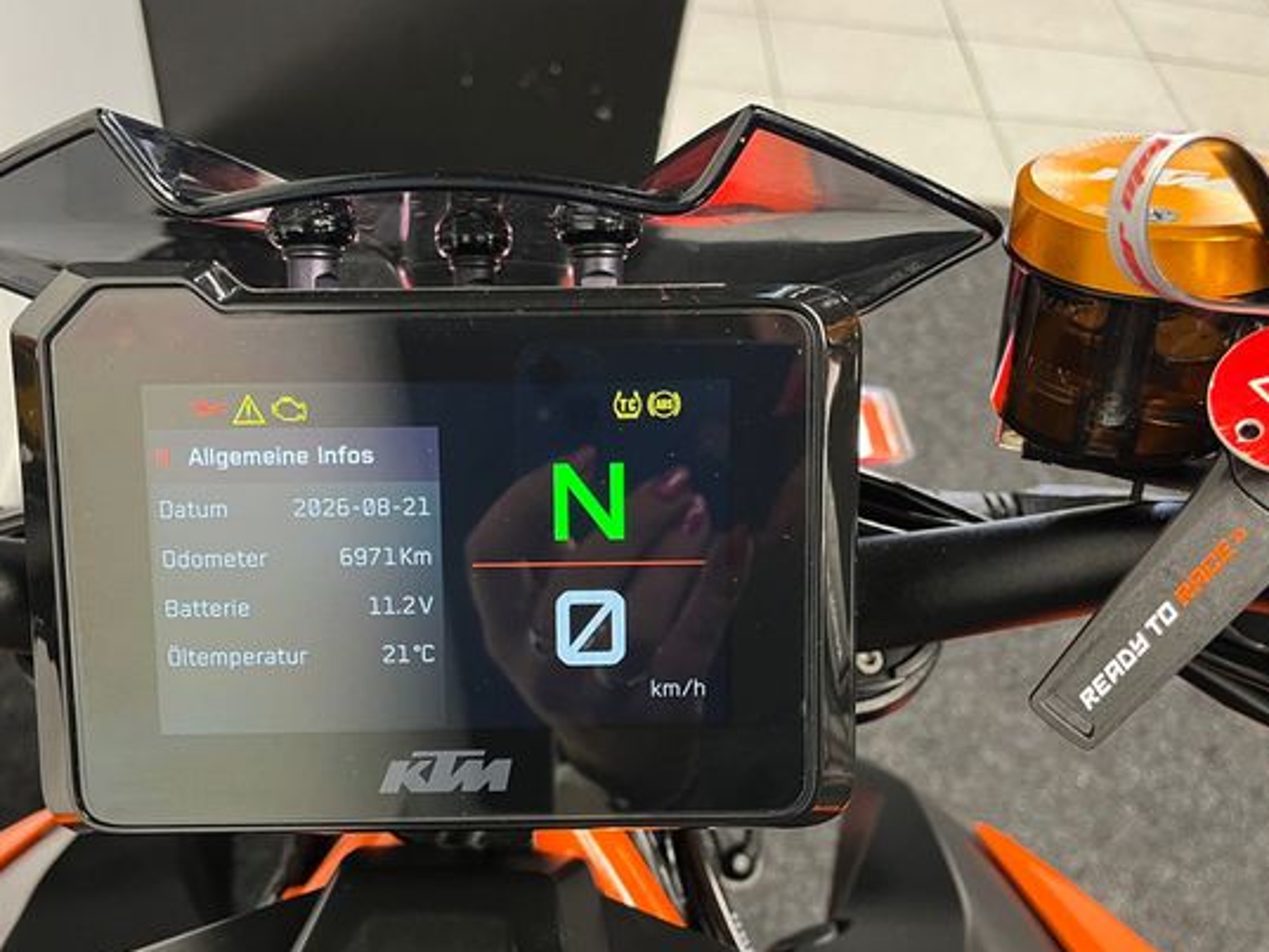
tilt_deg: -51.5
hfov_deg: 58.3
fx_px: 1137
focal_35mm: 31
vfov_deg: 45.3
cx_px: 586
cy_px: 543
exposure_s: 1/33
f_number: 1.6
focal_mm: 5.1
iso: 400
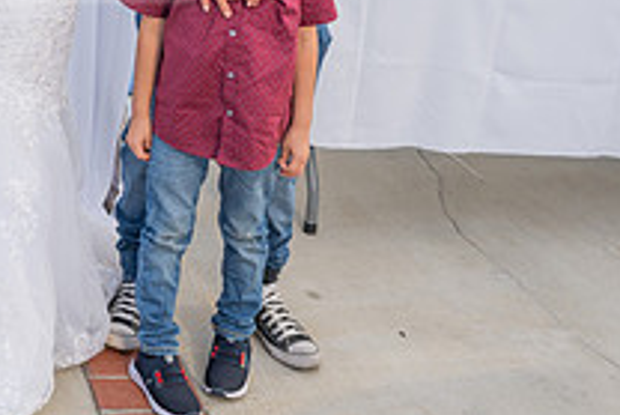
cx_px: -57
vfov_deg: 19.3
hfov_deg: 27.6
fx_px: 1155
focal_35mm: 67
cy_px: -67
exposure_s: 1/125
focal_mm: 24
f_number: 5.6
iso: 200
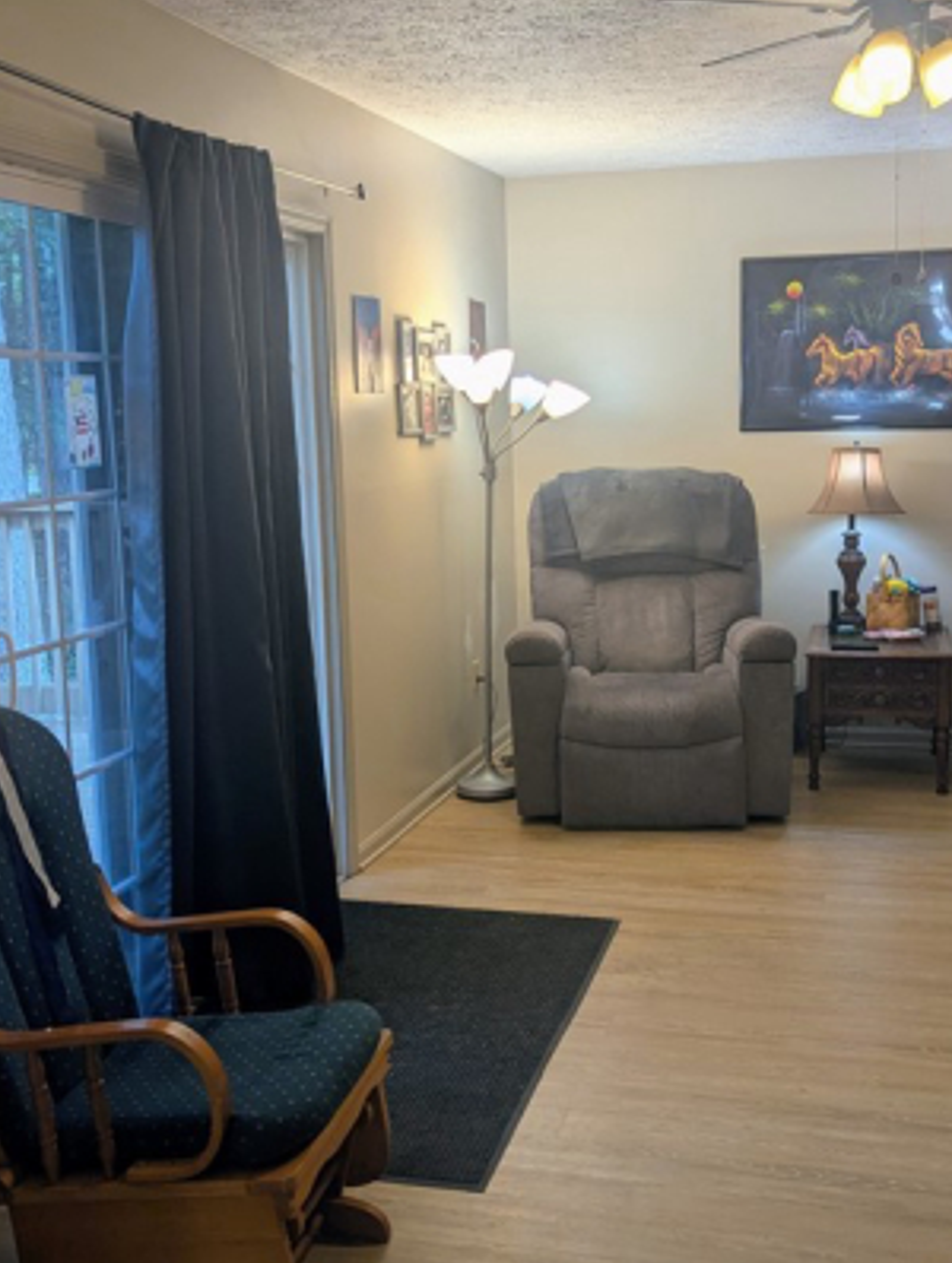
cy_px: 565
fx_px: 1462
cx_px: 492
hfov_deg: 36.1
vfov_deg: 46.6
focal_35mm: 40
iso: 77
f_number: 1.85
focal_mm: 6.81
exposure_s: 1/120
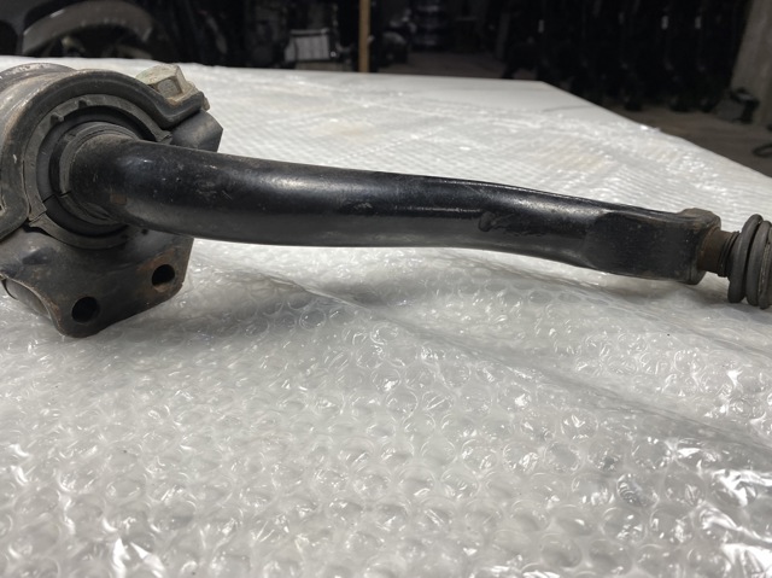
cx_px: 386
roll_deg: -0.1
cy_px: 289
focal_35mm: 26
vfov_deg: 53.0
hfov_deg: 67.3
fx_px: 579
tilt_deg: -25.3
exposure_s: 1/100
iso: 40
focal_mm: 4.25
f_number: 1.8
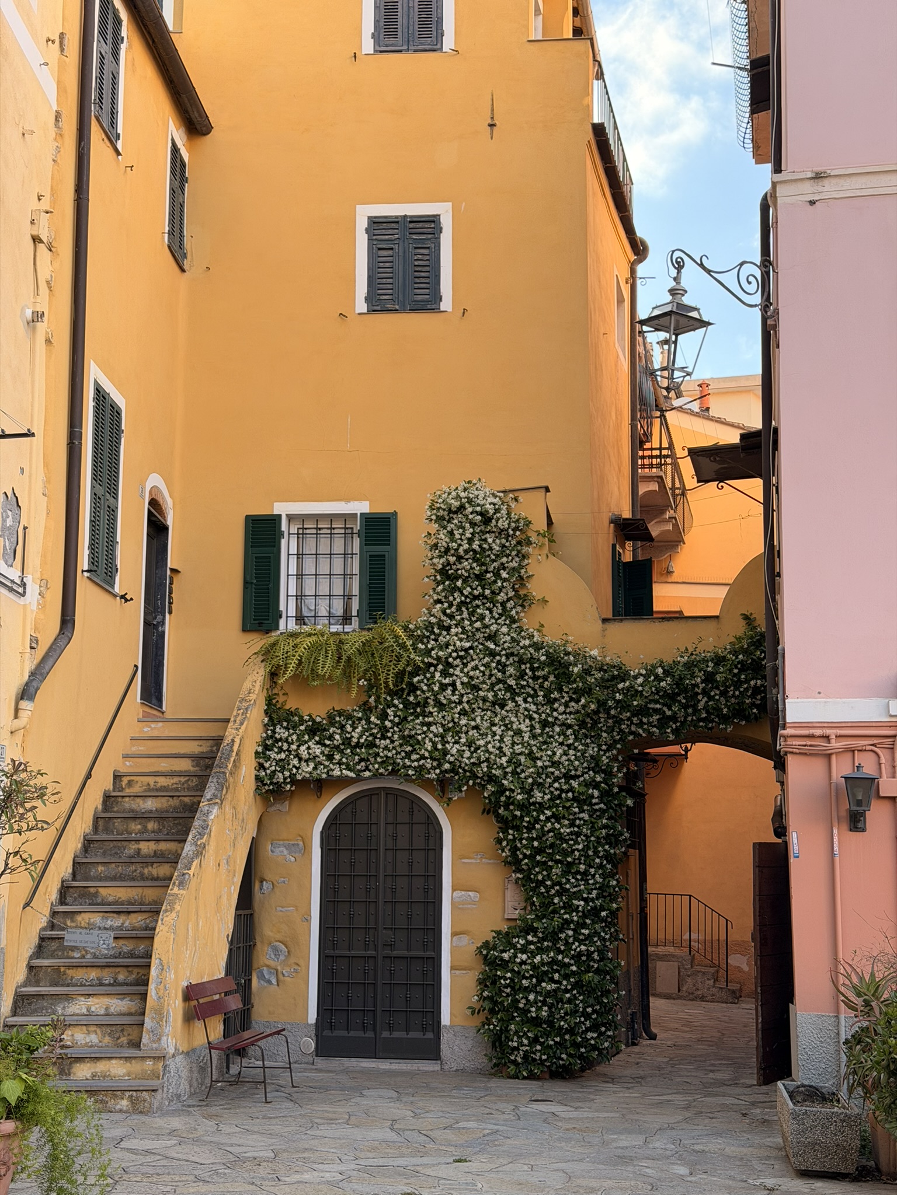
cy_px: 598
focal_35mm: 48
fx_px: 1658
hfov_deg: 30.3
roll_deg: -0.8
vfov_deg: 39.7
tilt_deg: +9.6
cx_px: 448
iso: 80
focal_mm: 6.76
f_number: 1.78
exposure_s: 1/384
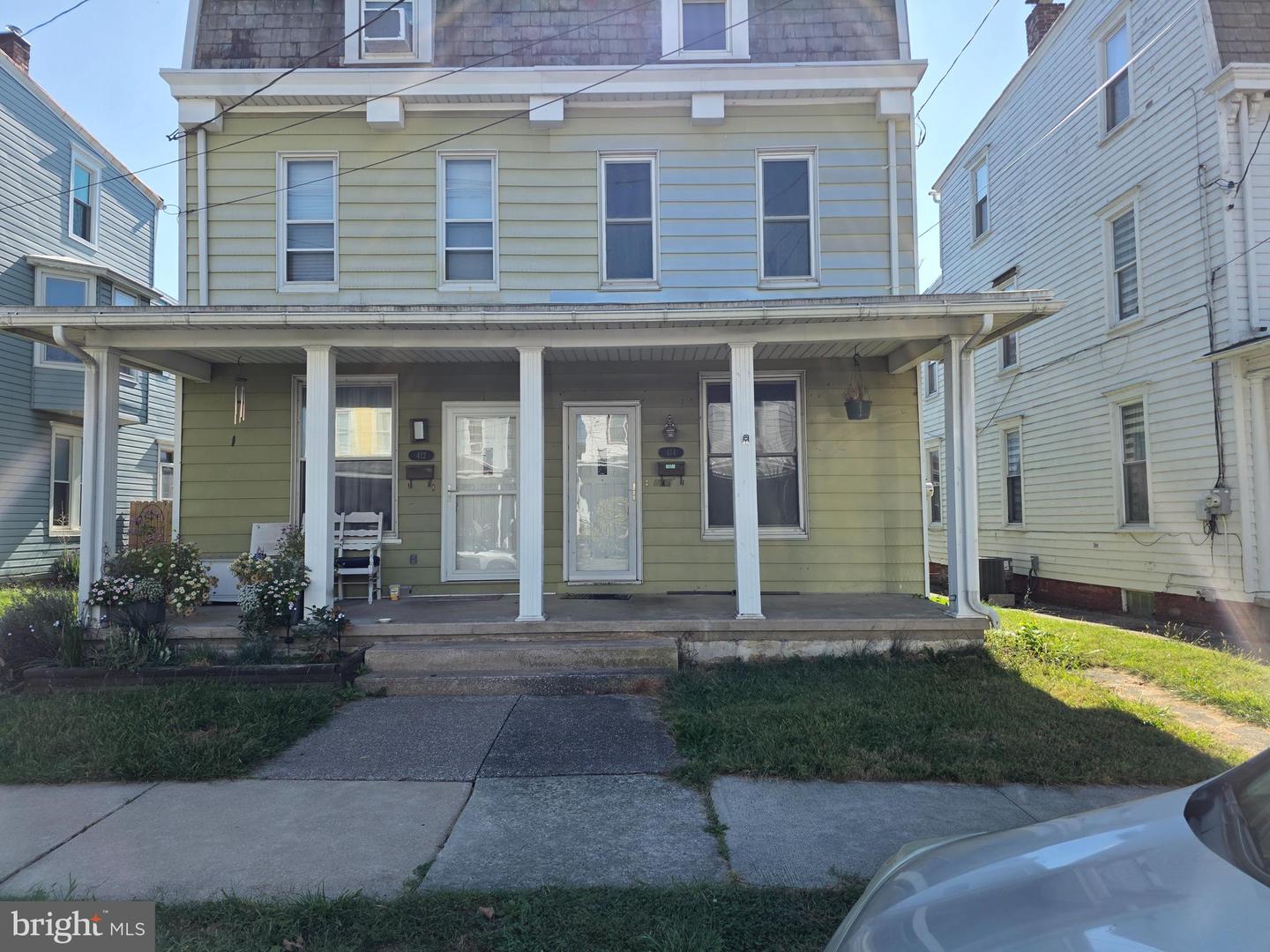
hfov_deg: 73.9
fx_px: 844
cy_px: 476
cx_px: 635
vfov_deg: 58.9
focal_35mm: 23
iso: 80
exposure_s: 1/3100
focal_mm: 6.3
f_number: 1.7
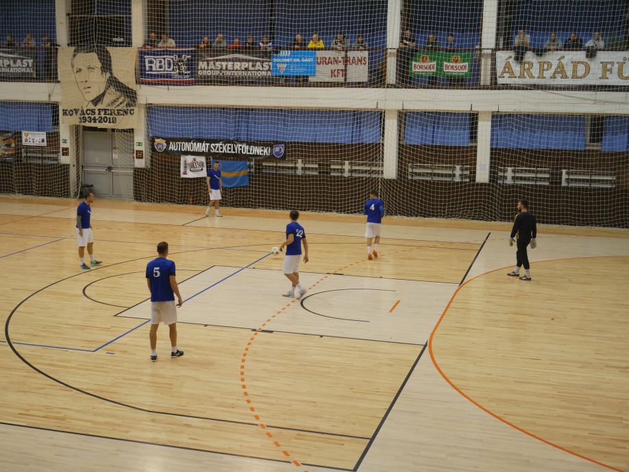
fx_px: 909
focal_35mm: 50
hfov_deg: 38.2
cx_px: 314
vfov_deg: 29.1
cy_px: 236
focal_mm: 25
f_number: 5.3
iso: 1250
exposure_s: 1/60
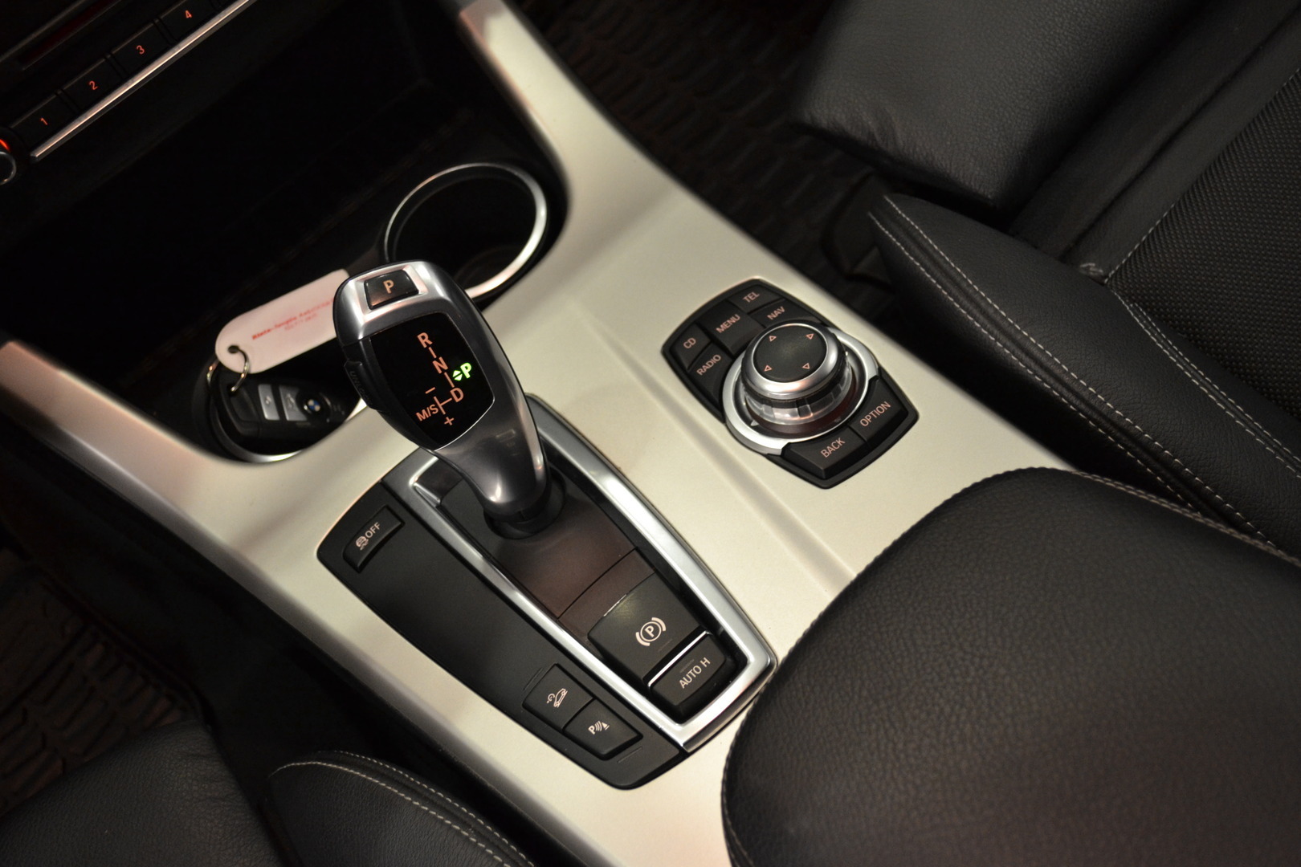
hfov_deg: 43.6
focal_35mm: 45
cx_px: 650
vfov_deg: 29.9
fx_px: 1626
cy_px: 434
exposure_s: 1/15
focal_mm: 30
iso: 1100
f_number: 4.5
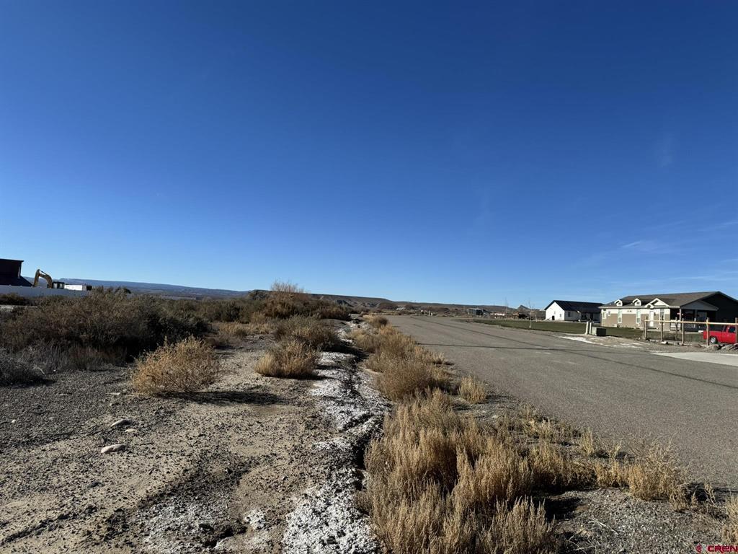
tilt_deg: +4.0
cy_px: 277
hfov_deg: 71.6
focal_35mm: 24
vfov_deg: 56.8
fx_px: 512
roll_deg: -3.1
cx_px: 369
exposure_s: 1/5814
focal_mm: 6.76
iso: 80
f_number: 1.78
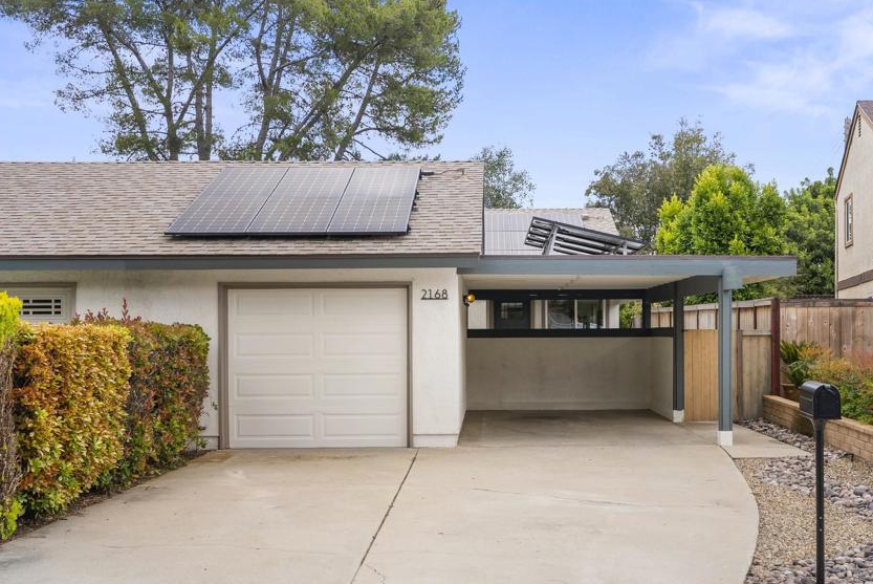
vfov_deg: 31.2
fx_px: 1044
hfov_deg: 45.4
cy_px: 297
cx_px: 461
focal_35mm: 43
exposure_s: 1/500
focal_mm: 35
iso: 500
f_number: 8
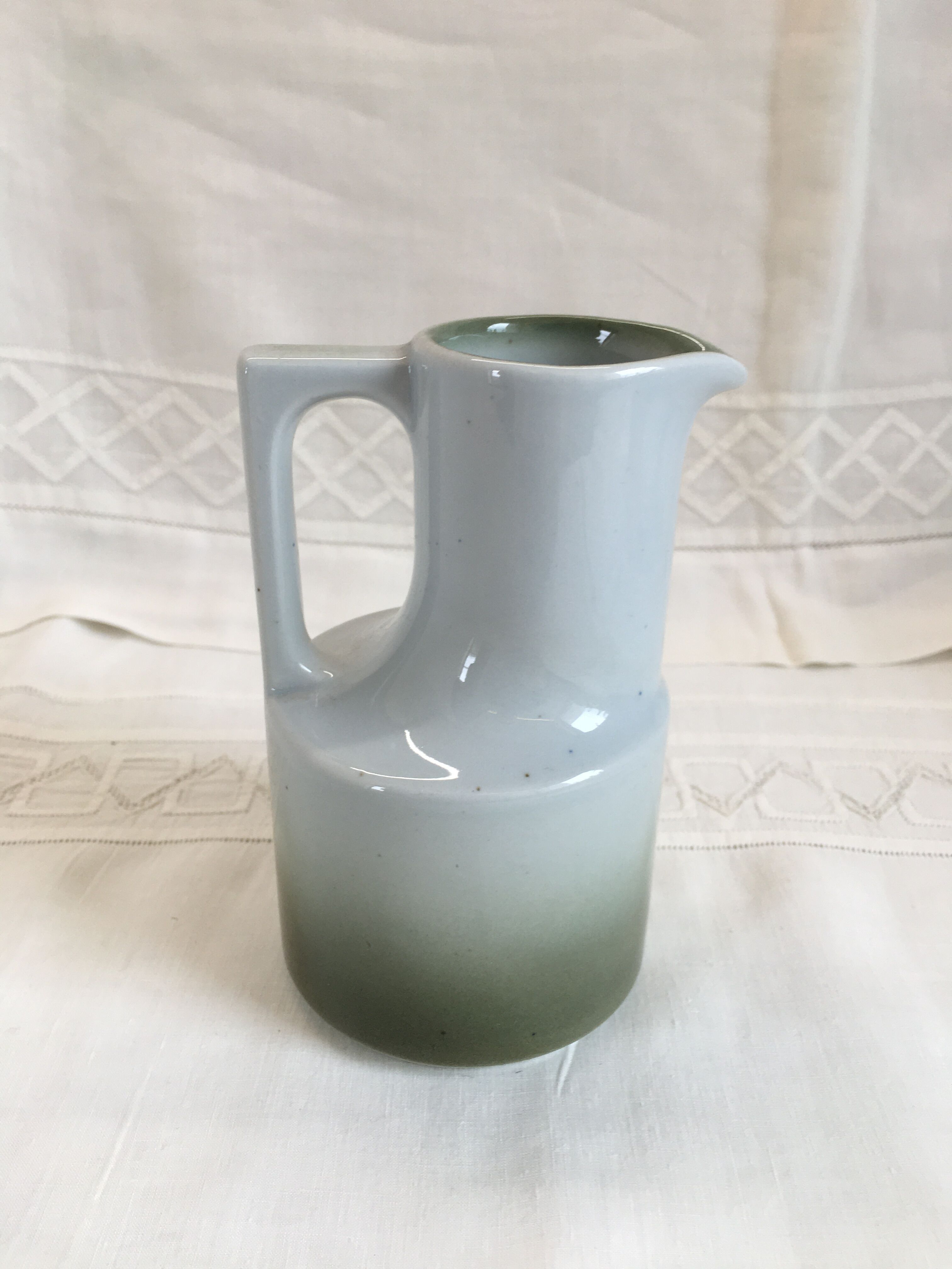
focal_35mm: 29
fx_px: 1063
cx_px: 476
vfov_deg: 61.7
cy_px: 634
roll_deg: -1.4
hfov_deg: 48.2
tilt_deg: -25.4
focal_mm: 4.15
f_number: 2.2
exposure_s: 1/100
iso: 32
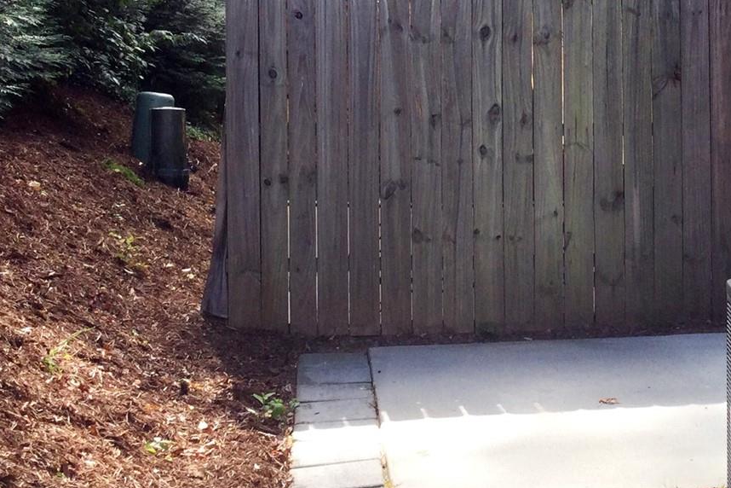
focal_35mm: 77
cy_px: 177
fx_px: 1563
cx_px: 626
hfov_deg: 25.7
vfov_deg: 17.7
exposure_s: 1/120
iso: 32
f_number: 2.4
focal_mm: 3.3
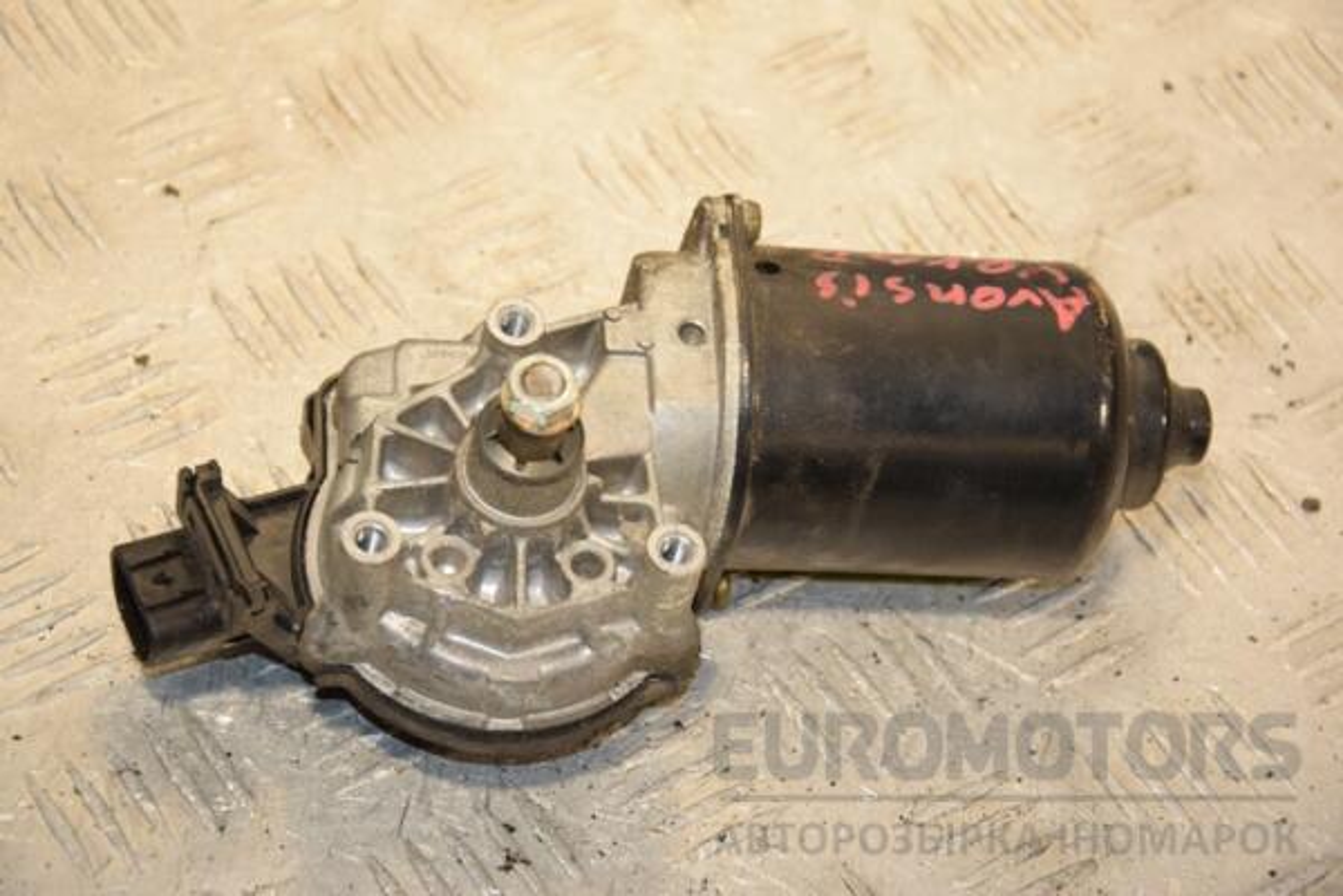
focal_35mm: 112
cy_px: 448
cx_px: 672
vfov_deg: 12.2
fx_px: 4197
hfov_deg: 18.2
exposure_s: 1/200
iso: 800
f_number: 5.6
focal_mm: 75
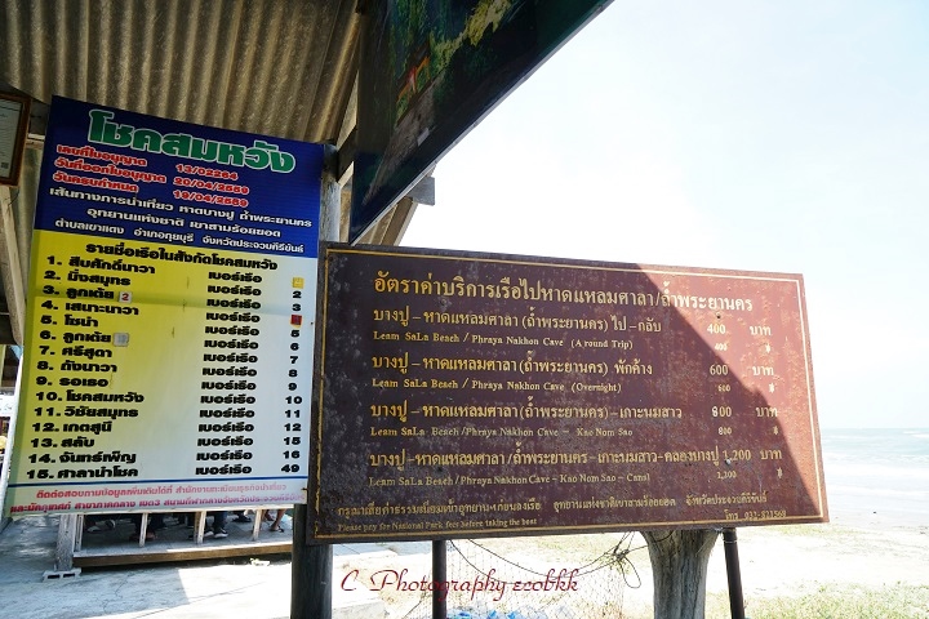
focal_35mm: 24
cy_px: 310
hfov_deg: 73.7
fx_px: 619
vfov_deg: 53.1
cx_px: 464
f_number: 9
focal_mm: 24
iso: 640
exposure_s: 1/320
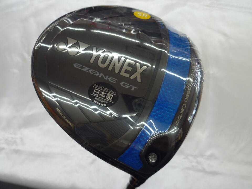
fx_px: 182
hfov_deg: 69.4
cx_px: 126
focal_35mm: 25
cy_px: 94
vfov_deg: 54.9
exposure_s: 1/40
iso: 80
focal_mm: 4.5
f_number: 2.8
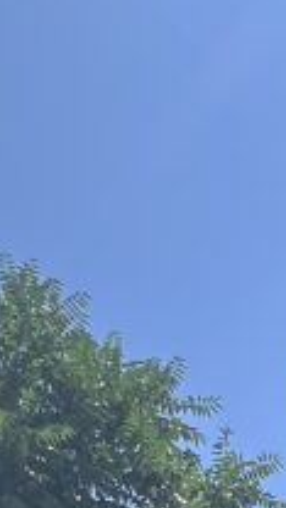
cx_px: 650
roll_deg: +0.5
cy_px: 1001
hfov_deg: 10.8
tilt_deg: +24.0
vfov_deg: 16.7
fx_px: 1321
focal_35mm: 98
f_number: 1.8
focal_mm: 1.57
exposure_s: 1/1410
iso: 32
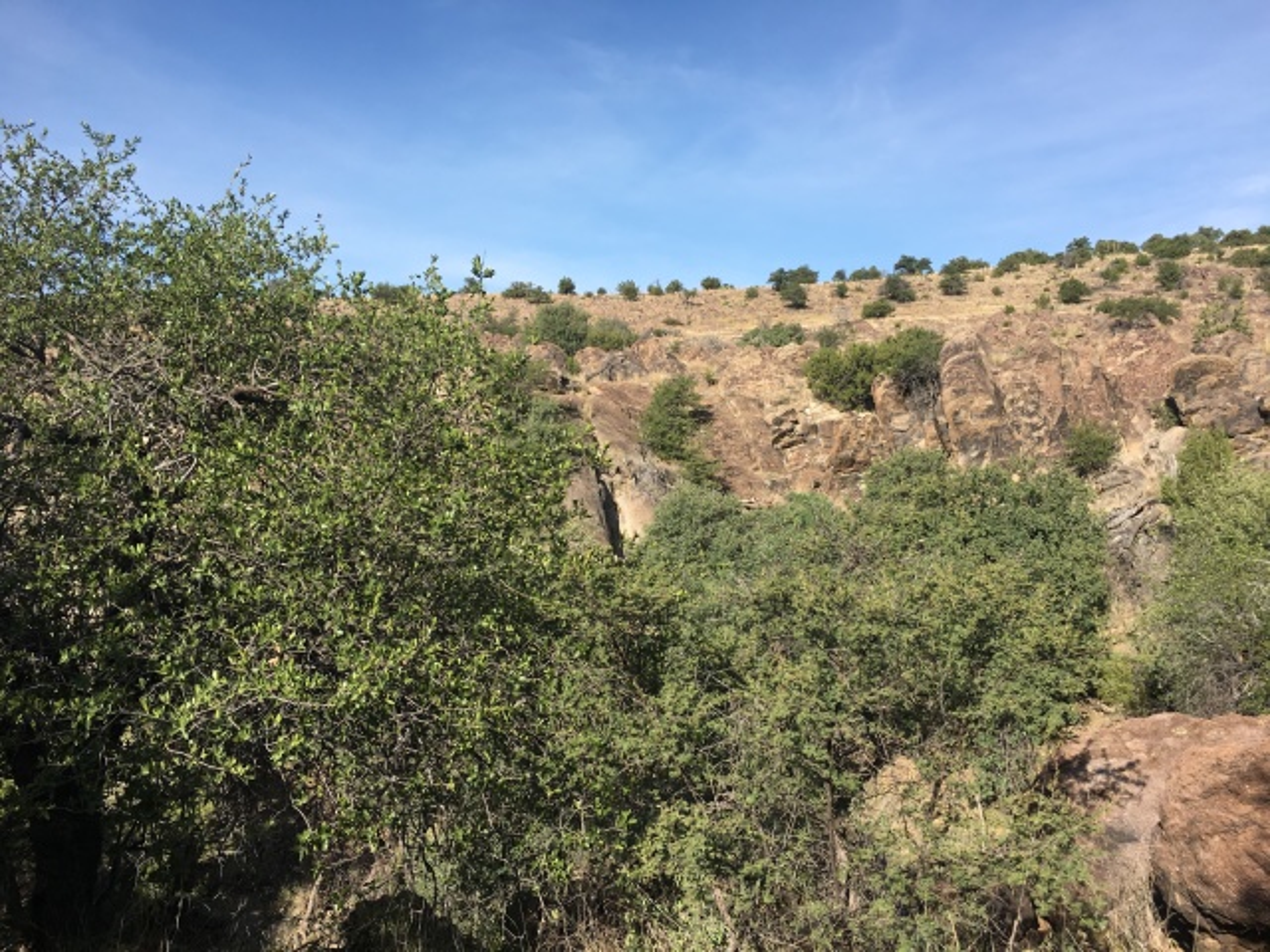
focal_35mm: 29
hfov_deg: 61.7
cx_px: 635
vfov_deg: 48.2
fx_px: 1064
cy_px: 476
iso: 25
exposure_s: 1/1202
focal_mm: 4.15
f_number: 2.2
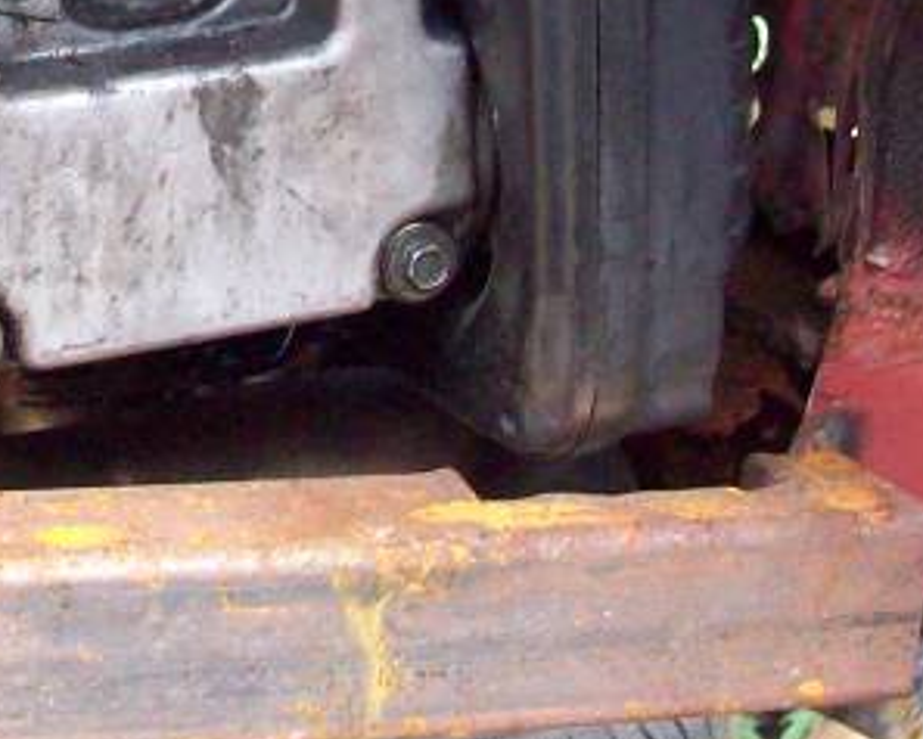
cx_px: -121
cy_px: -84
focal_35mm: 121
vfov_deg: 12.5
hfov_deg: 15.4
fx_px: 3308
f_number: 2.7
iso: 200
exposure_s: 1/64
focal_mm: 6
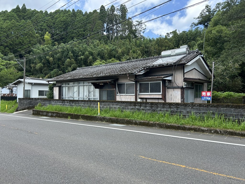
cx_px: 122
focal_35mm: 26
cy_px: 92
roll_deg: -0.3
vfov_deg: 53.1
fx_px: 184
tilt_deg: +1.7
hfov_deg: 67.3
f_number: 1.5
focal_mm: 5.7
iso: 50
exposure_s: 1/932
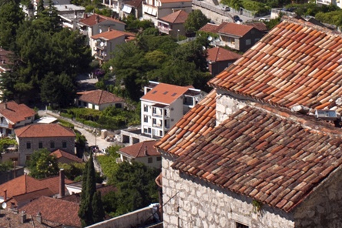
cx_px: -32
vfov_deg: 6.3
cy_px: -64
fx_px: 2052
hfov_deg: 9.4
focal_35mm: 216
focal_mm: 50
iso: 400
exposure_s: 1/320
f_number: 11
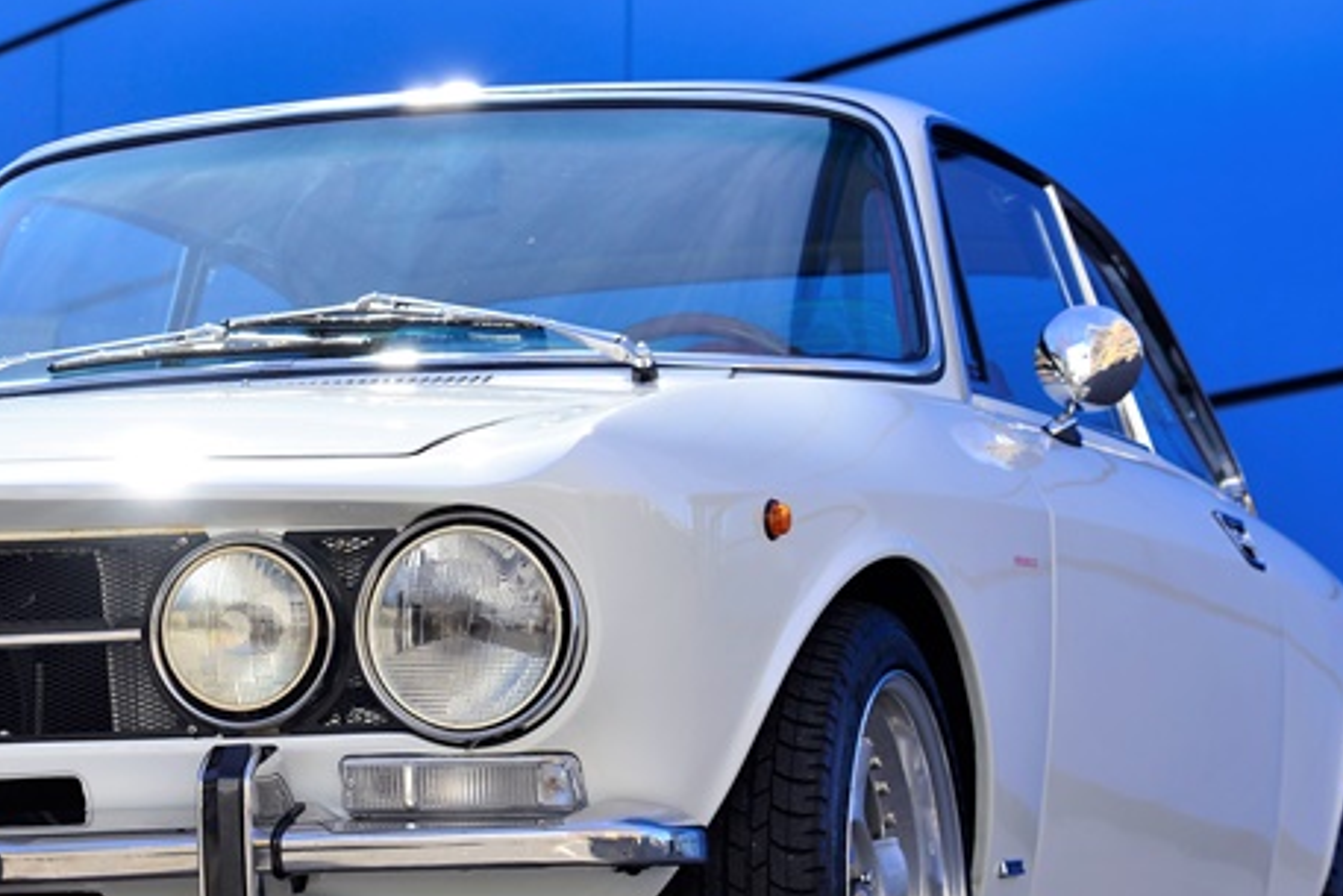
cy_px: 482
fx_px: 7202
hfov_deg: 10.6
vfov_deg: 7.1
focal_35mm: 193
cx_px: 300
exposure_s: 1/200
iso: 160
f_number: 8
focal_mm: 92
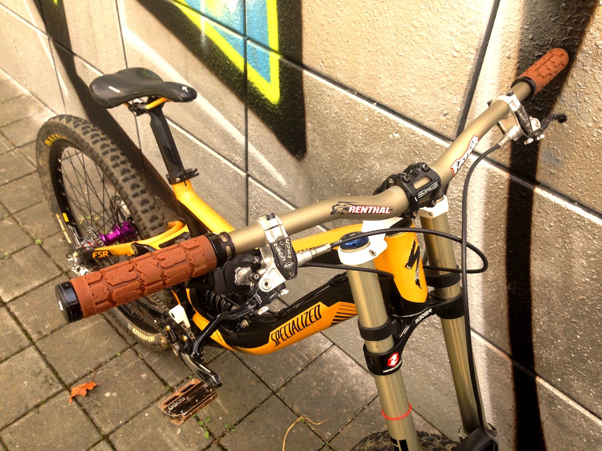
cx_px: 301
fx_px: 574
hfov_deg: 55.4
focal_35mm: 33
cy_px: 226
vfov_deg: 42.9
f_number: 2.4
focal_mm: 4.12
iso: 50
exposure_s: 1/361
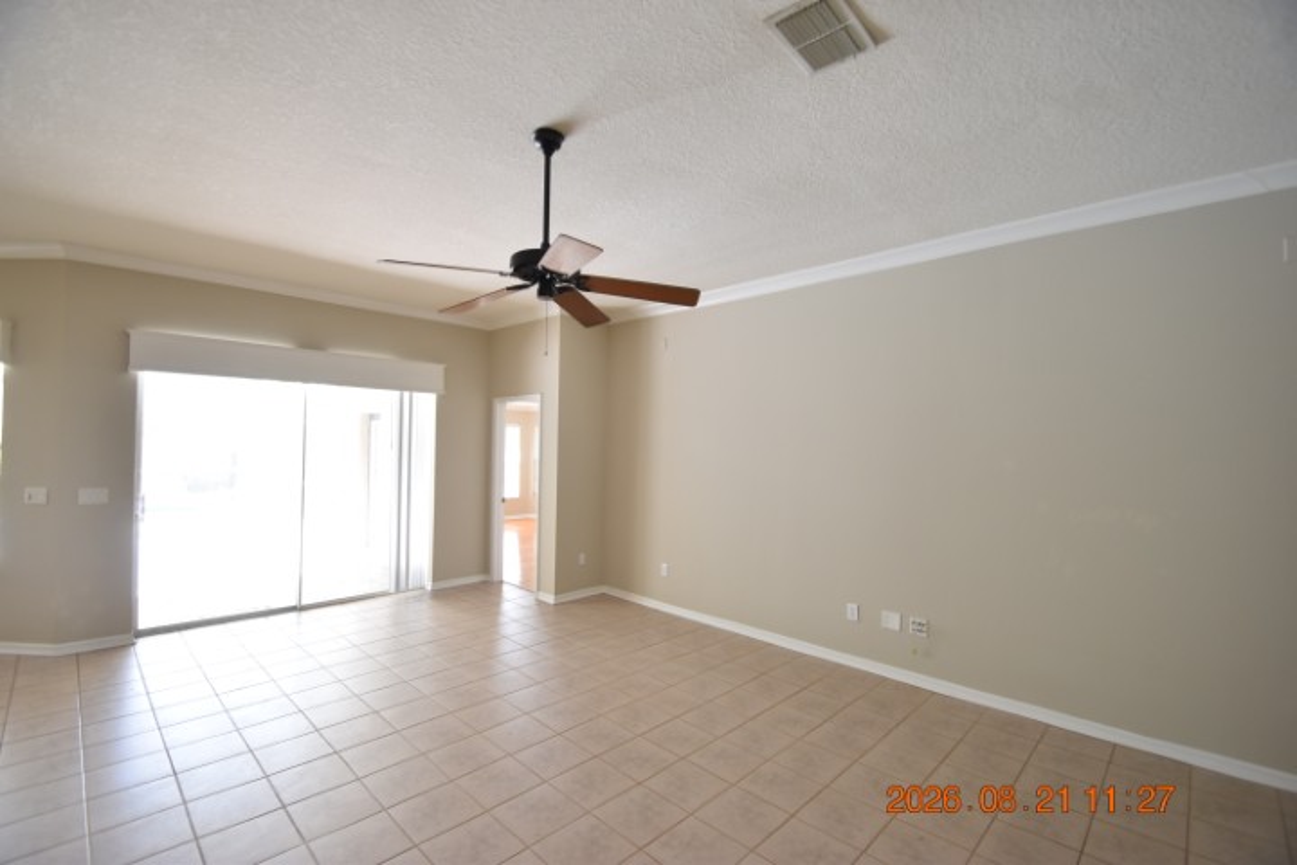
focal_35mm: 15
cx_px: 648
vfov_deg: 77.3
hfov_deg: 100.4
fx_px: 540
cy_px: 432
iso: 500
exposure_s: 1/60
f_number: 4
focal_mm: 10
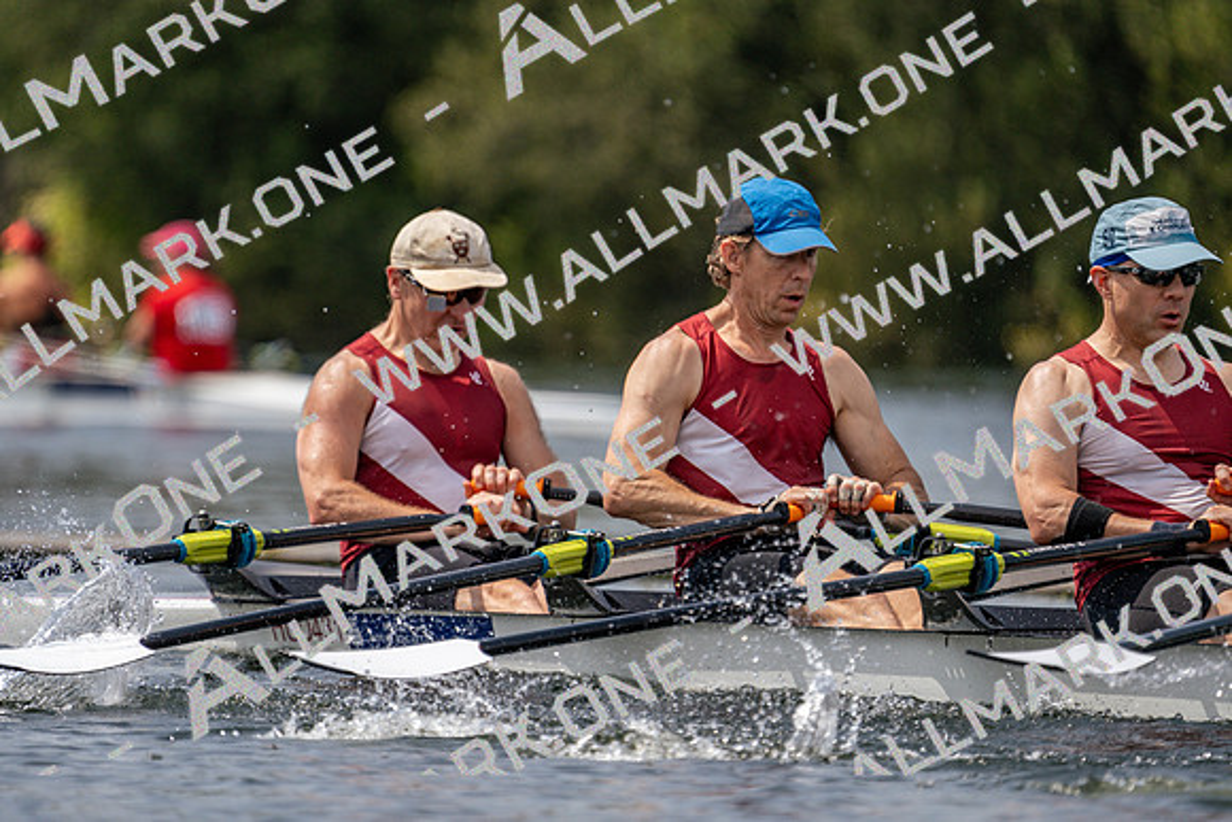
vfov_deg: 2.3
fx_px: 20537
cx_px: 616
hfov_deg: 3.4
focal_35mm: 600
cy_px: 411
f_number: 6.3
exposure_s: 1/1600
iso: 250
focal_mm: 600
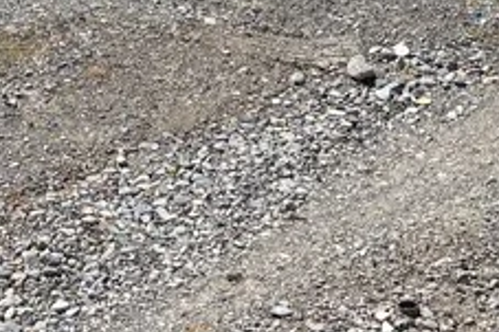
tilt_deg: -13.4
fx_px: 1690
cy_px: -211
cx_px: -141
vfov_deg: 10.7
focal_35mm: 122
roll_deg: +4.1
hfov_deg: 16.0
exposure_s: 1/5952
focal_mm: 5.96
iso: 50
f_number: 1.6
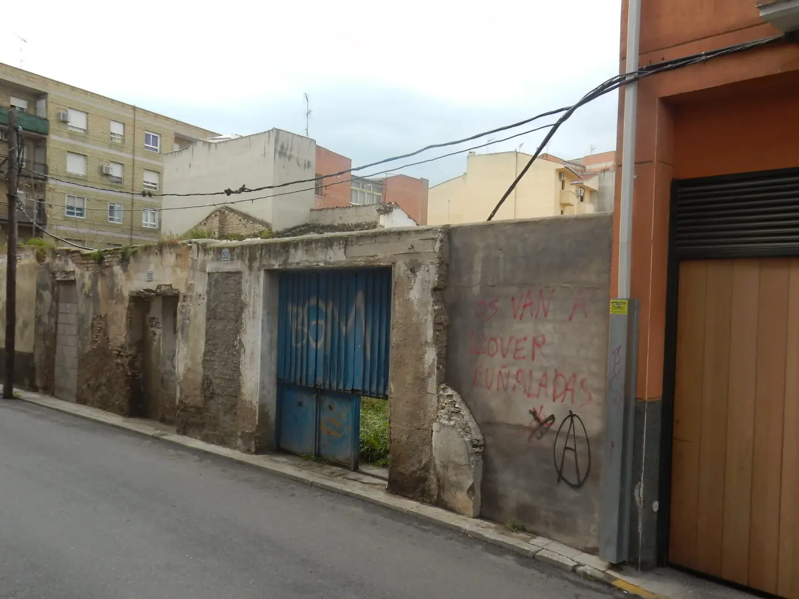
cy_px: 308
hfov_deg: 59.7
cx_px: 453
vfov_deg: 46.8
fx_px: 693
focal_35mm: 30
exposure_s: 1/800
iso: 125
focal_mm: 4.5
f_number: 3.2
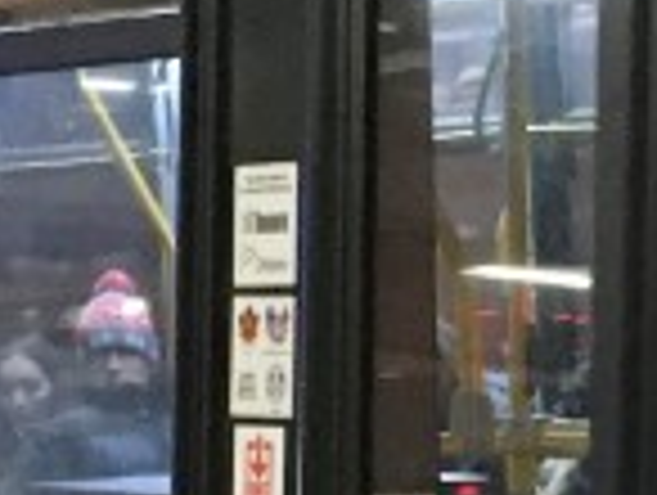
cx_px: 774
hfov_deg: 9.6
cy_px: 504
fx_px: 3859
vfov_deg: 7.3
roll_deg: +0.8
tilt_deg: -2.6
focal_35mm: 203
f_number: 2.2
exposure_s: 1/15
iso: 250
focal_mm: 4.15
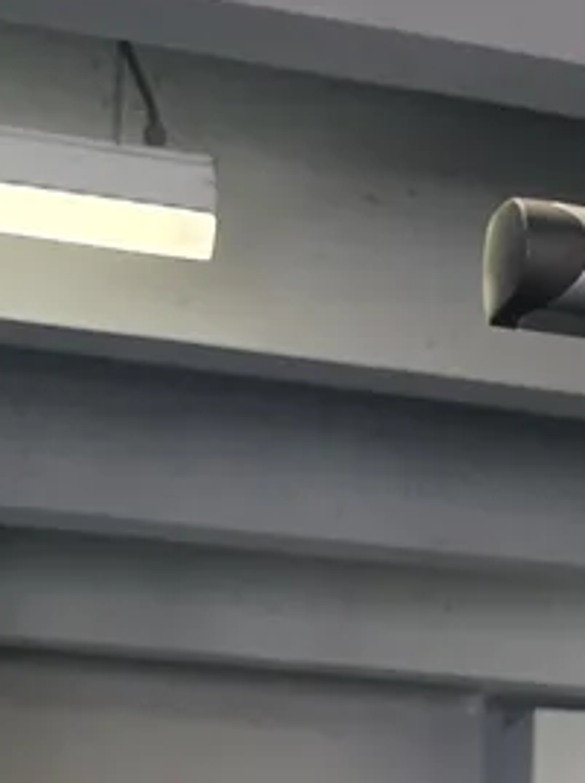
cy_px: 926
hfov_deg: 8.9
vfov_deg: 14.0
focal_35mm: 137
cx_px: 1723
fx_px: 3094
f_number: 1.7
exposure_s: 1/120
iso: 800
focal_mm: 6.3
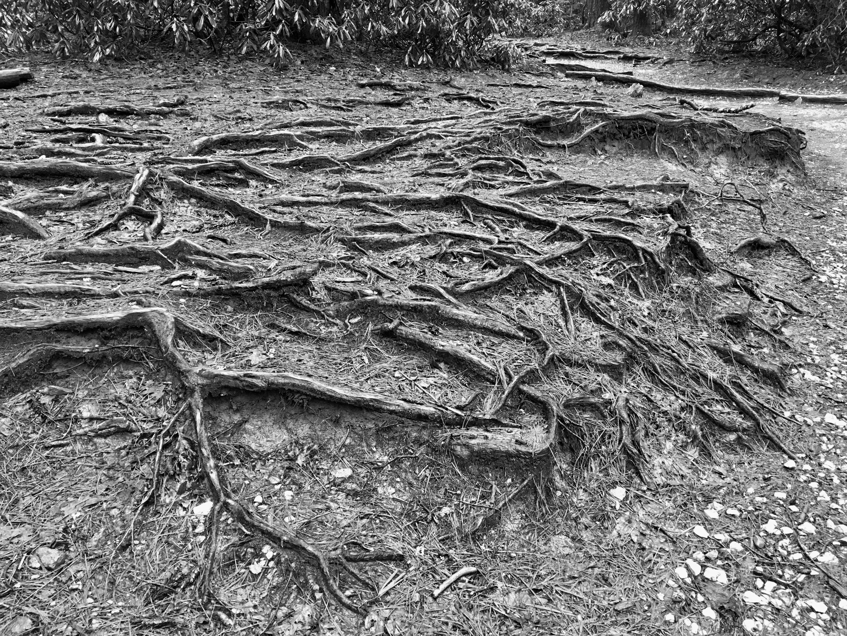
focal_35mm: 29
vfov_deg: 48.2
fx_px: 710
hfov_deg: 61.7
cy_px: 318
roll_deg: +0.1
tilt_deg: -15.2
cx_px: 424
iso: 100
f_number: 2.2
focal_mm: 4.15
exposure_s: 1/30
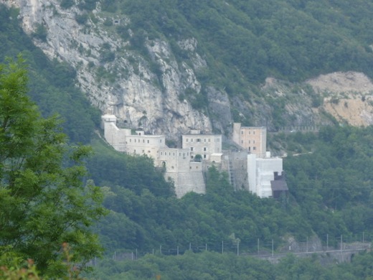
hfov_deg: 4.8
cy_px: 140
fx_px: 4429
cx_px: 186
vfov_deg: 3.6
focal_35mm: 411
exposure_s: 1/160
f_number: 4.3
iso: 80
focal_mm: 74
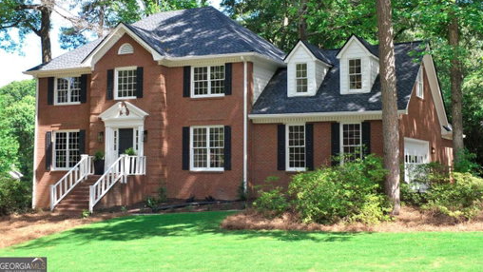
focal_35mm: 40
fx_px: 512
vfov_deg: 29.7
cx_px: 242
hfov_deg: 50.5
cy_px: 111
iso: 500
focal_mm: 38
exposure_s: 1/320
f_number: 6.3
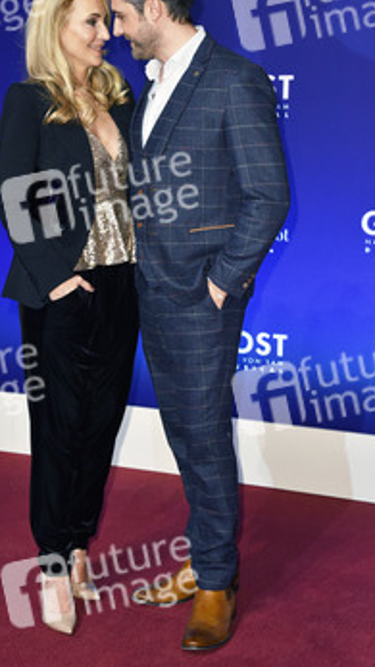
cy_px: 294
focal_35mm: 70
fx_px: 1238
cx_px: 156
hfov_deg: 17.2
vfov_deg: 30.1
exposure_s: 1/200
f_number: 6.3
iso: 800
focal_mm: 58
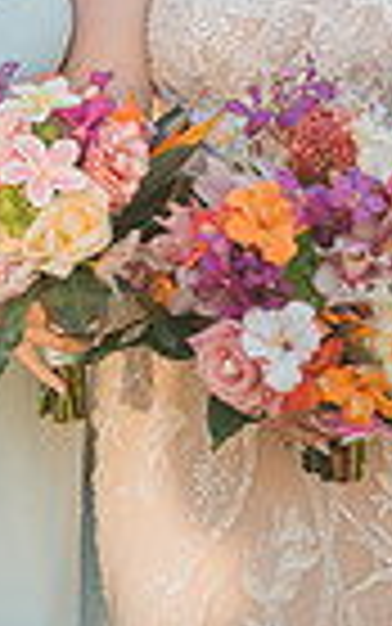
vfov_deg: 9.8
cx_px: 261
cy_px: 97
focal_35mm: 213
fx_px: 3637
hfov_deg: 6.2
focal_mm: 50
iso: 200
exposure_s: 1/3200
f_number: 1.2
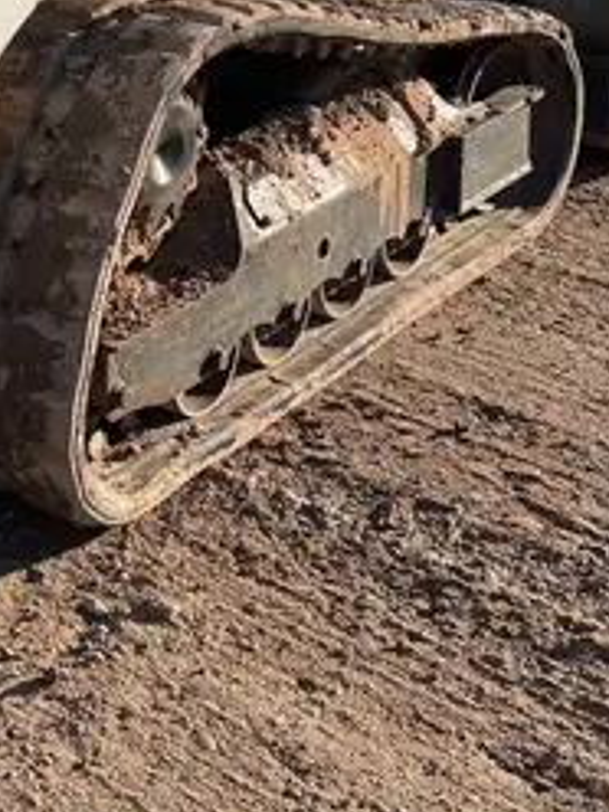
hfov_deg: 18.2
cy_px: -61
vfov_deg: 23.9
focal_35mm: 77
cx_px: -108
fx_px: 1806
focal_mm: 5.1
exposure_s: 1/3413
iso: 50
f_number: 1.6
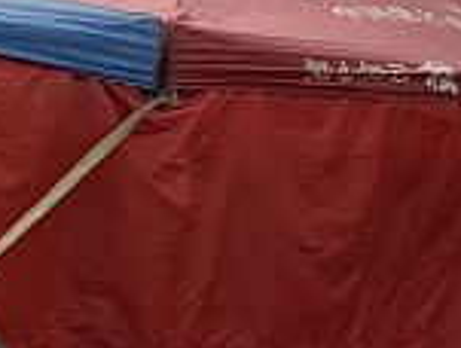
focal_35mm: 206
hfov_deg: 7.2
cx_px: 1813
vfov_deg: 7.2
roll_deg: +3.1
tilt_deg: +6.2
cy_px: -55
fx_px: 2750
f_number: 1.8
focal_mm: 4.25
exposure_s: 1/121
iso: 32
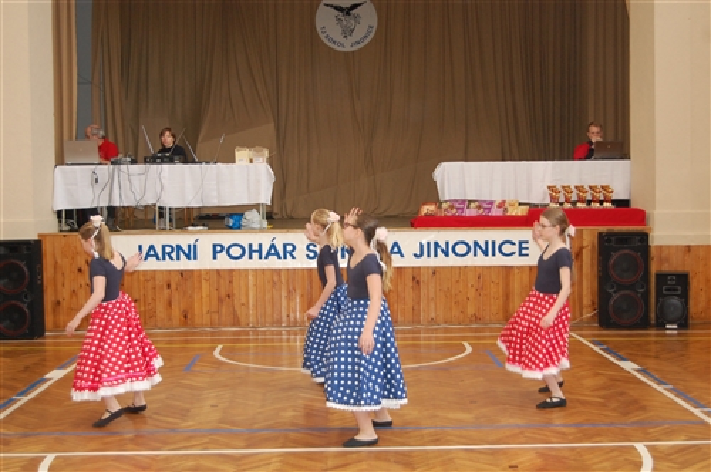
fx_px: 1124
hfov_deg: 35.1
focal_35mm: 57
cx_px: 356
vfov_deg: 23.7
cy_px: 236
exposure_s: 1/60
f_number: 4.8
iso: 900
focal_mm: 38
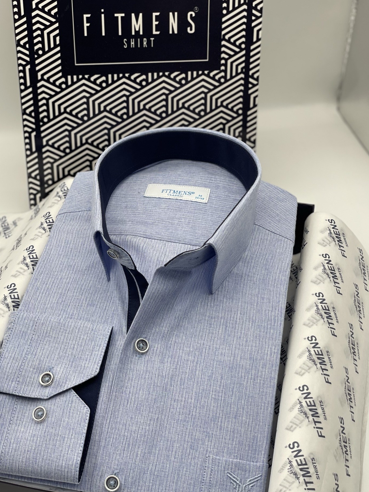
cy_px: 248
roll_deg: -1.4
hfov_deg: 25.2
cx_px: 170
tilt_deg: -39.4
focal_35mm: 58
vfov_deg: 33.2
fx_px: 824
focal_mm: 6
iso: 25
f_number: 2
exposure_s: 1/106
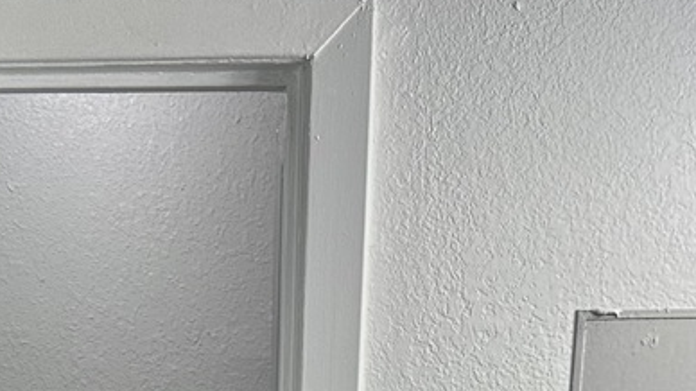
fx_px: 1790
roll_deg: +0.2
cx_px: 124
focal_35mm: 97
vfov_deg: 10.9
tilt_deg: -15.6
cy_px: 886
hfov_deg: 21.7
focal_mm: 6.86
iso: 50
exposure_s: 1/121
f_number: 1.78
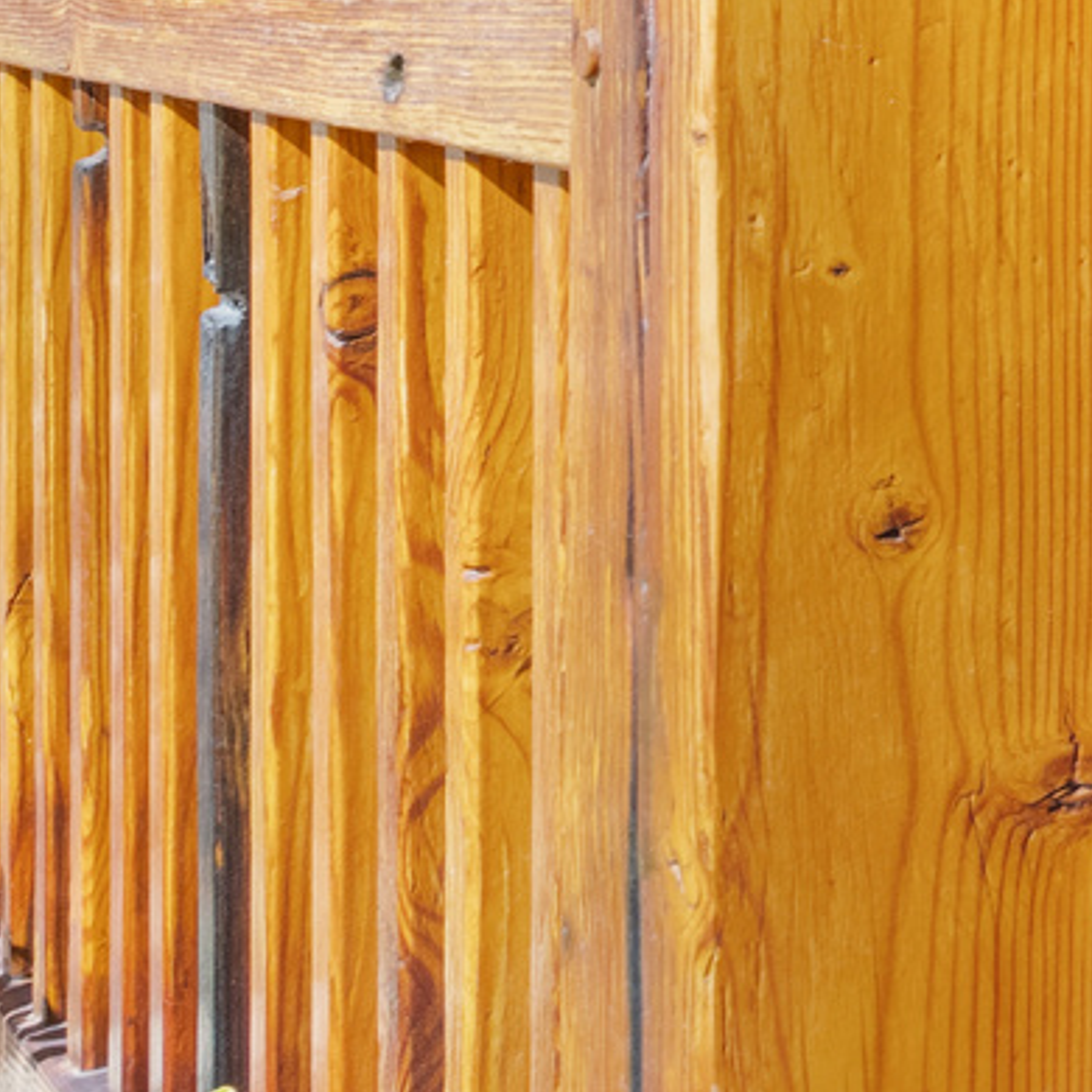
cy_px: -127
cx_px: 2764
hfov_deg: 14.2
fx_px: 2391
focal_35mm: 67
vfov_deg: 24.0
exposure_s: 1/160
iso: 1600
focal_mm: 15
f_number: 8
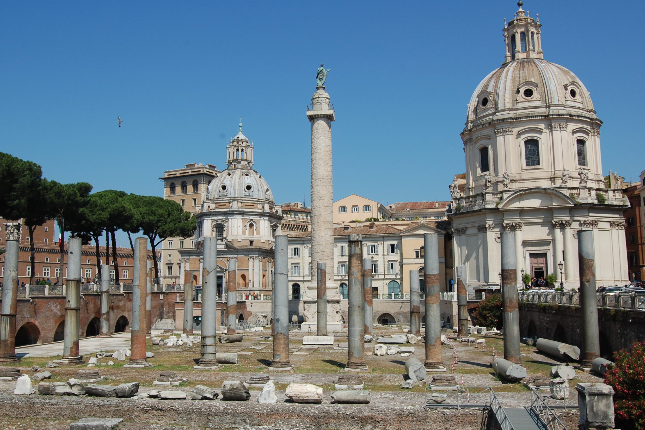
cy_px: 214
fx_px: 555
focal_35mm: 31
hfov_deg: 60.3
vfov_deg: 42.3
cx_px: 318
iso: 200
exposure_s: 1/400
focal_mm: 20
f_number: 10
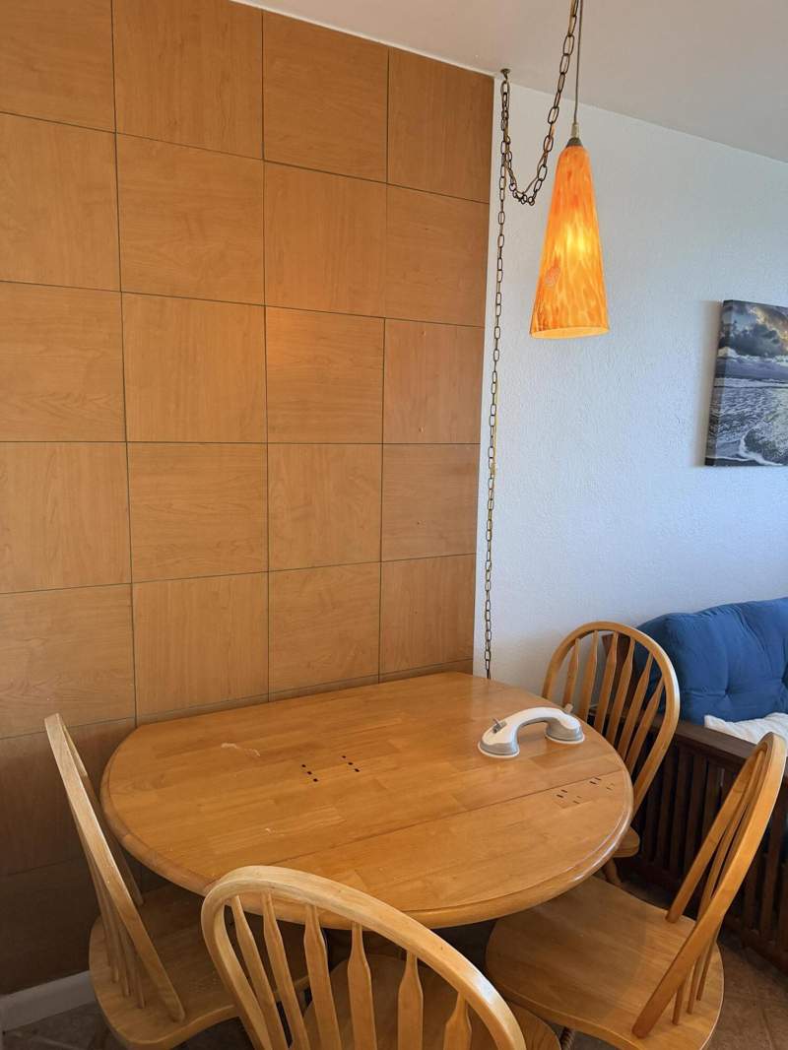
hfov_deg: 56.8
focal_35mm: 24
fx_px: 728
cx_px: 394
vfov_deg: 71.6
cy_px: 525
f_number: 1.78
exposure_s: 1/60
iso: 250
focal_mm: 6.76
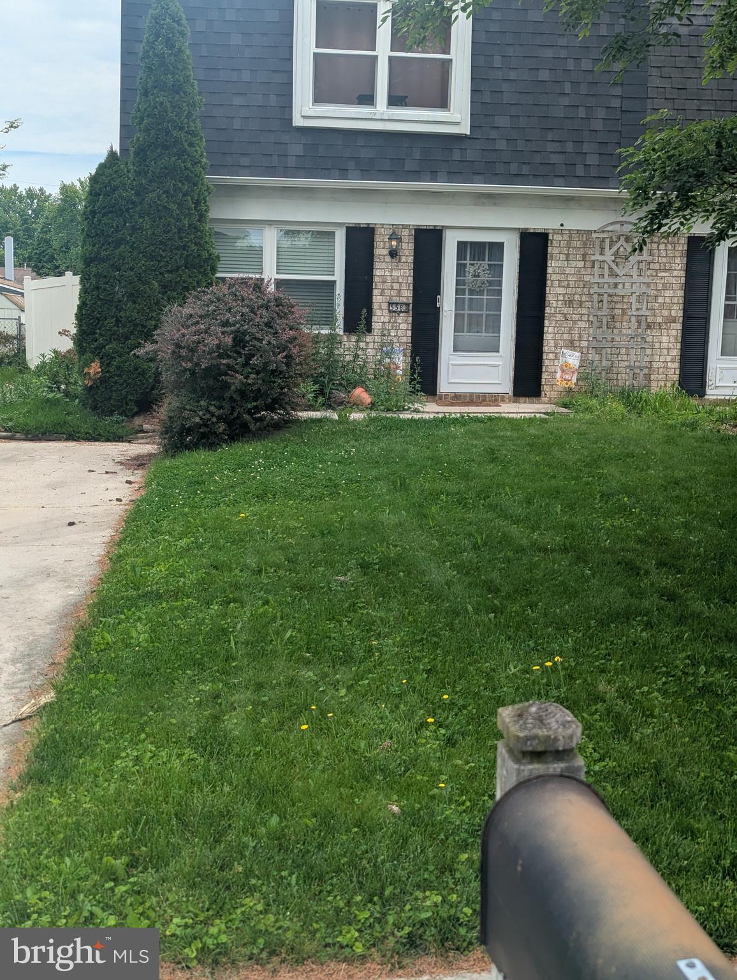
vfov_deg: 39.6
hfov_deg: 30.3
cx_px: 368
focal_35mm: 48
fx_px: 1360
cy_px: 490
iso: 42
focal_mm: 6.81
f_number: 1.85
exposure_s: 1/1650
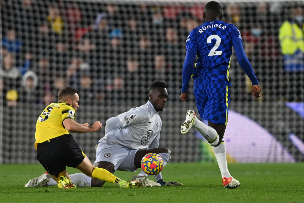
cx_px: 152
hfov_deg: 5.2
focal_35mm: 400
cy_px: 102
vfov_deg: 3.4
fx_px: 3378
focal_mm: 400
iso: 2000
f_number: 2.8
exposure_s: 1/1600
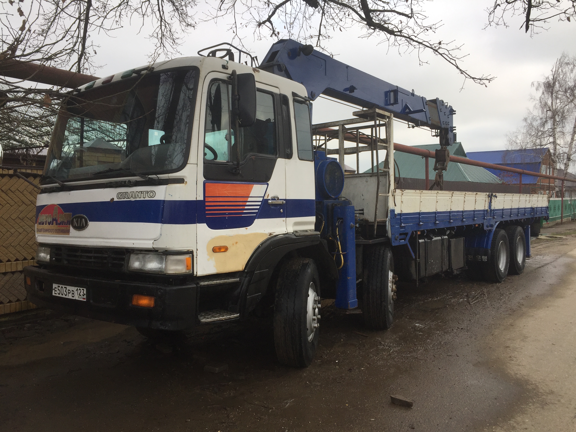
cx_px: 288
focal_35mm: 29
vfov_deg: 48.2
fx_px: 483
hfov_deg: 61.7
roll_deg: +0.7
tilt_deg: -0.9
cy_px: 216
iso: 32
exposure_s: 1/335
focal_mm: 4.15
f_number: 2.2
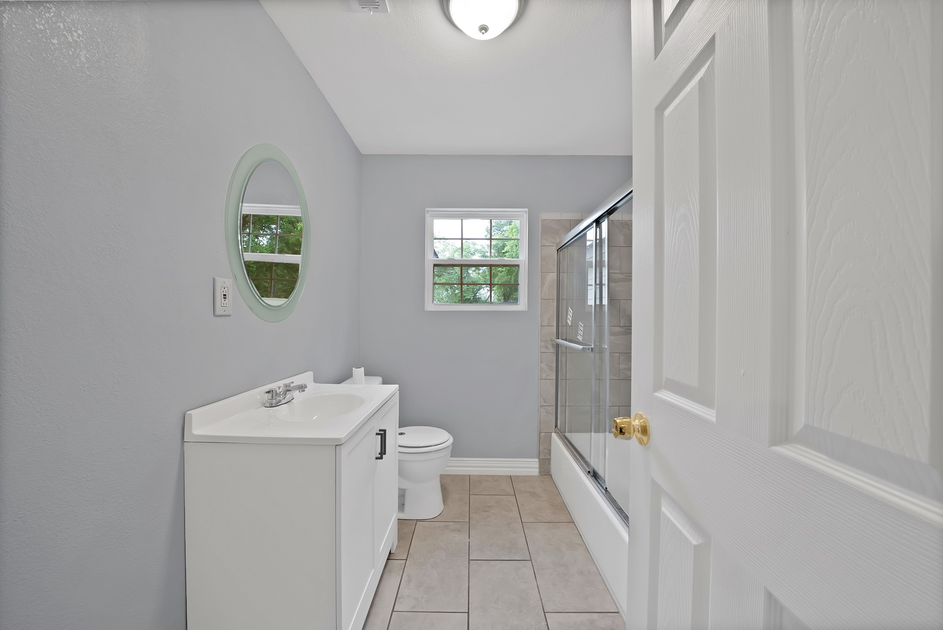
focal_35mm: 12
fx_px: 315
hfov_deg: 112.6
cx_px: 472
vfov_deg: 90.1
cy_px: 315
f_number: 9
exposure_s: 1/3
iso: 800
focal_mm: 12
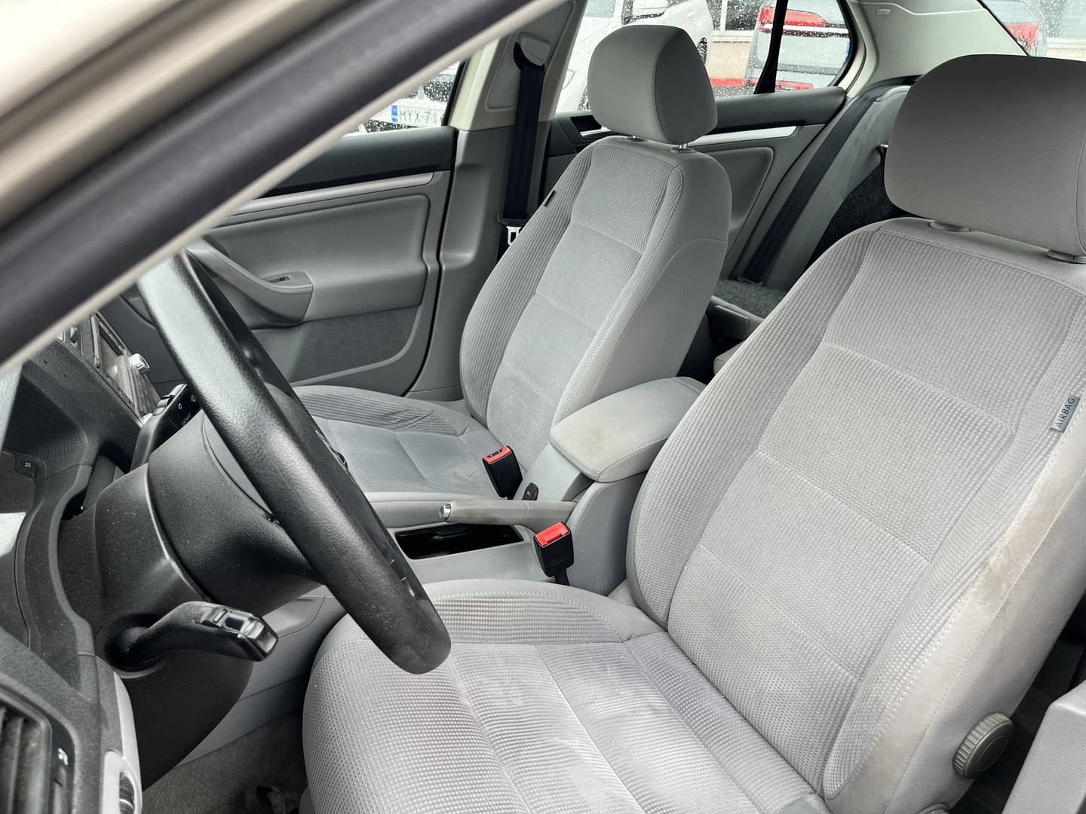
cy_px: 407
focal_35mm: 26
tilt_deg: -25.9
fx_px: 816
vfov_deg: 53.1
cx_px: 543
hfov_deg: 67.3
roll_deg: -0.9
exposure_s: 1/122
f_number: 1.6
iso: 50
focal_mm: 5.1
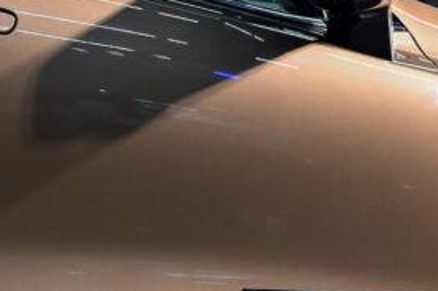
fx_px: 1592
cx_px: 264
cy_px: 153
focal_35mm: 131
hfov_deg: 15.7
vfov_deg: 10.4
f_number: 5
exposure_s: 1/125
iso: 1250
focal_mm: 35
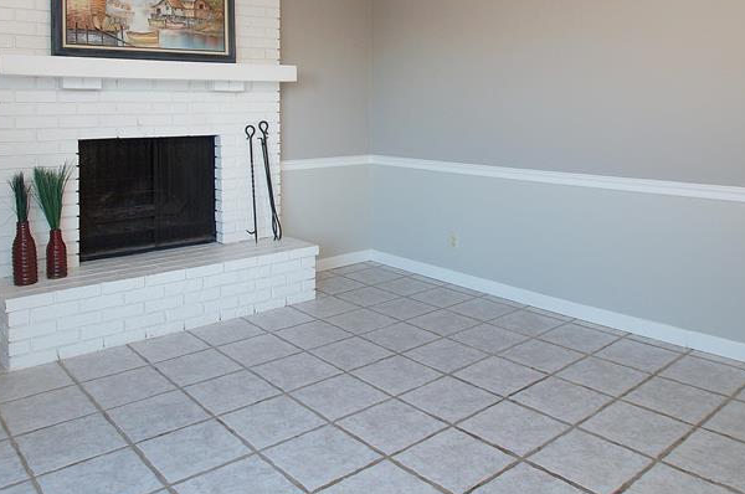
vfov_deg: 41.7
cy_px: 99
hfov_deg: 62.2
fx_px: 618
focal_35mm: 30
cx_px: 383
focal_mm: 11
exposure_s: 1/60
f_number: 4.5
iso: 250
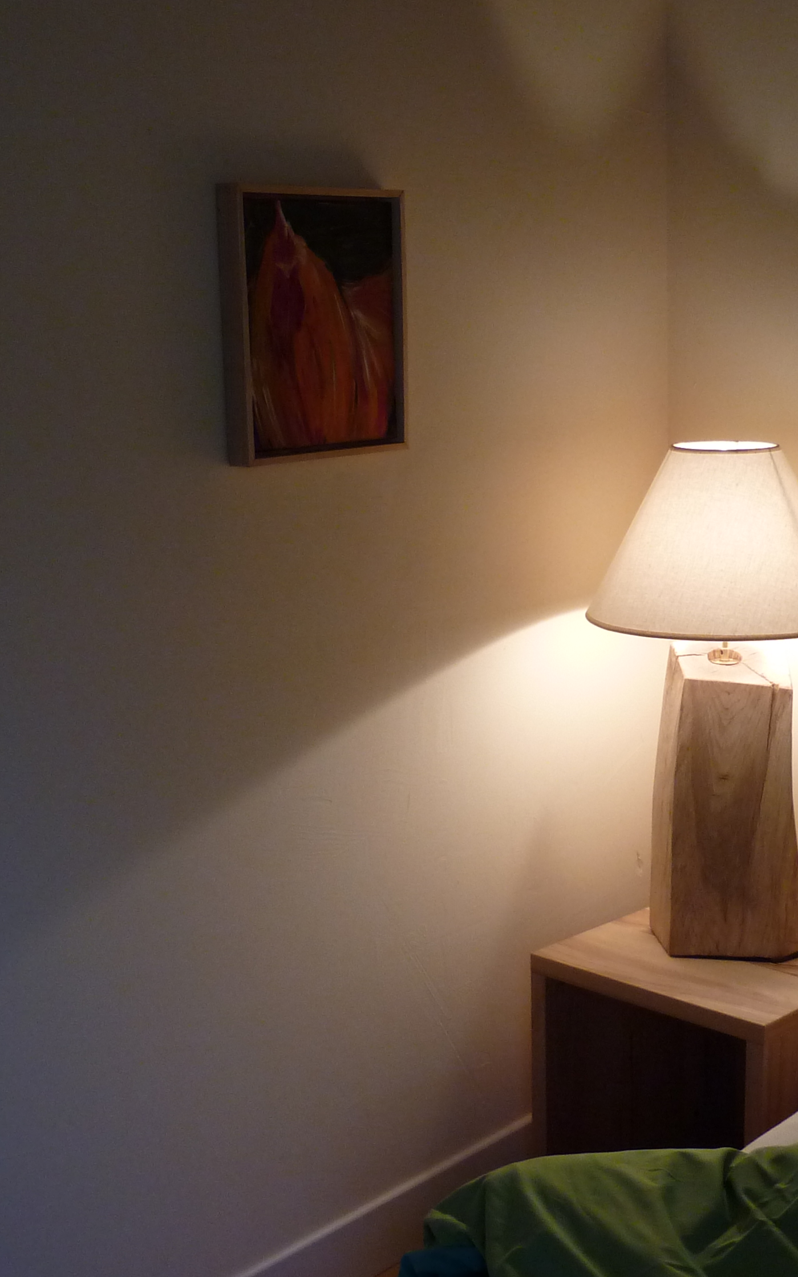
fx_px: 1775
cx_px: 671
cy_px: 639
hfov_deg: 24.8
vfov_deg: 39.6
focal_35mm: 51
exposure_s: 1/30
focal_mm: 5.5
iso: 200
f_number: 2.8
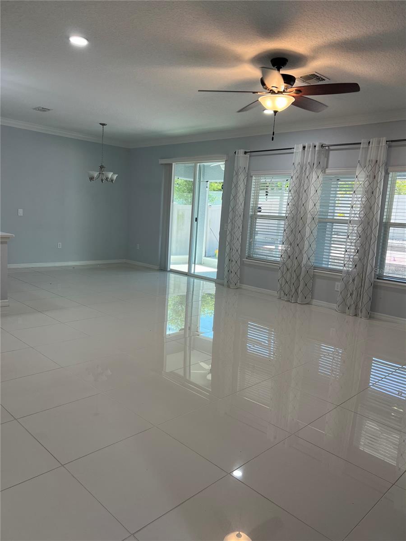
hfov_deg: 53.1
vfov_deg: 67.3
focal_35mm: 26
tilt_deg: -5.9
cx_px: 203
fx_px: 407
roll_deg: -2.2
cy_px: 270
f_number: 1.5
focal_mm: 5.7
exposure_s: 1/120
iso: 64
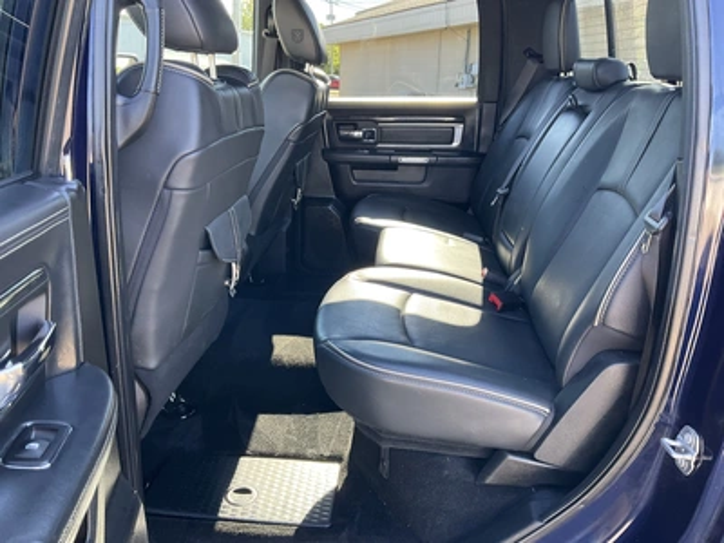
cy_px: 272
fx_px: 607
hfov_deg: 61.7
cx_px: 362
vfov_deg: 48.2
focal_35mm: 29
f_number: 1.8
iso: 64
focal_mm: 3
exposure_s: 1/101
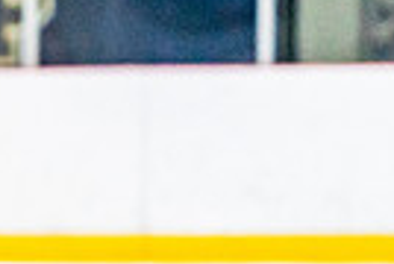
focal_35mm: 439
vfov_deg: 3.1
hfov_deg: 4.5
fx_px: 4815
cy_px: 276
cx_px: -638
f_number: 2.8
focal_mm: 82
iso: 3200
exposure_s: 1/1250
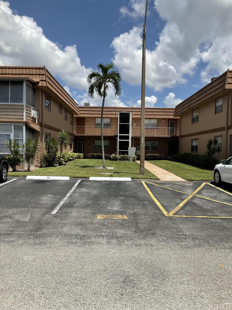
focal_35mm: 29
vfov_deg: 61.7
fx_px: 259
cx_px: 116
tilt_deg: +0.4
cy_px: 155
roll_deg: -1.9
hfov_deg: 48.2
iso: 16
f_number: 1.8
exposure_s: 1/3322
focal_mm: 3
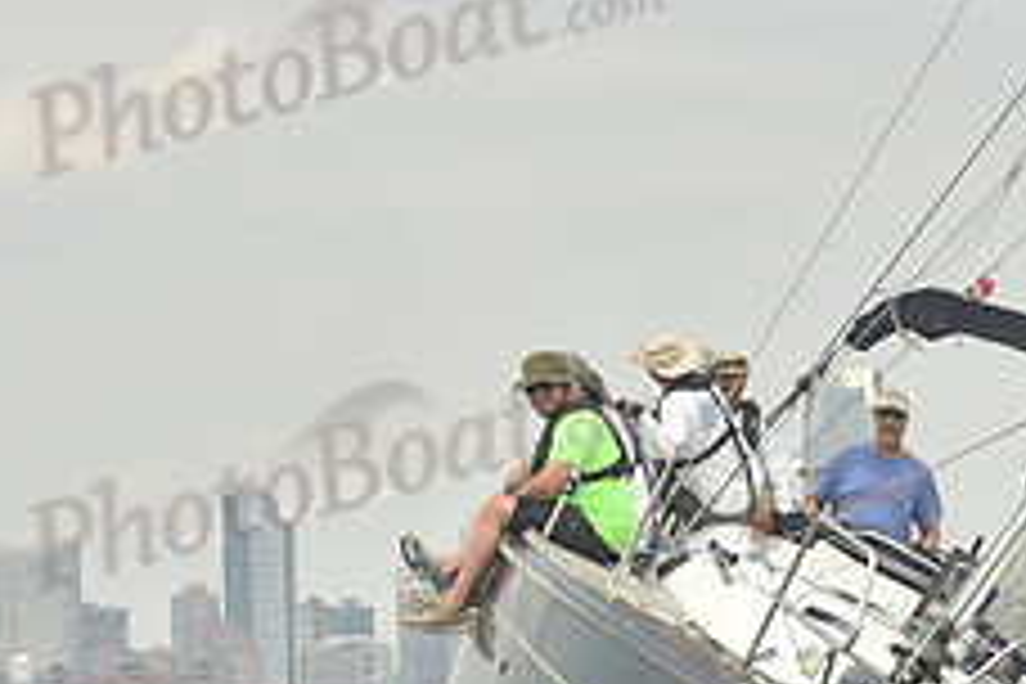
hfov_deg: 9.4
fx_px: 6241
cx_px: 900
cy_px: 646
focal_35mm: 219
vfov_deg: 6.3
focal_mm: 86
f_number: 7.1
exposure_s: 1/800
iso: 250
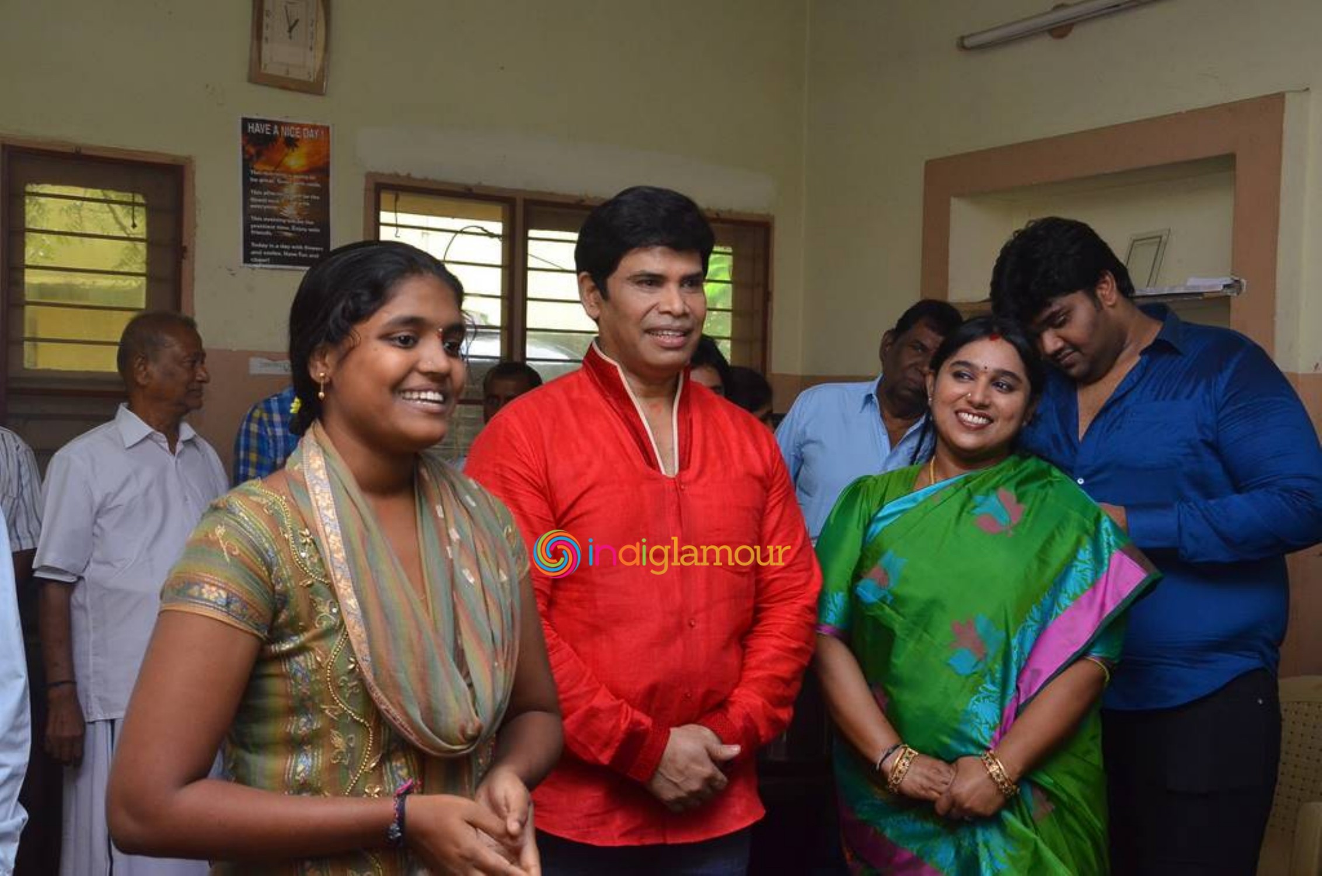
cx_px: 661
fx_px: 1649
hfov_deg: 43.7
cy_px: 438
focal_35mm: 45
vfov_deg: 29.7
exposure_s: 1/125
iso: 1600
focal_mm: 30
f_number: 7.1
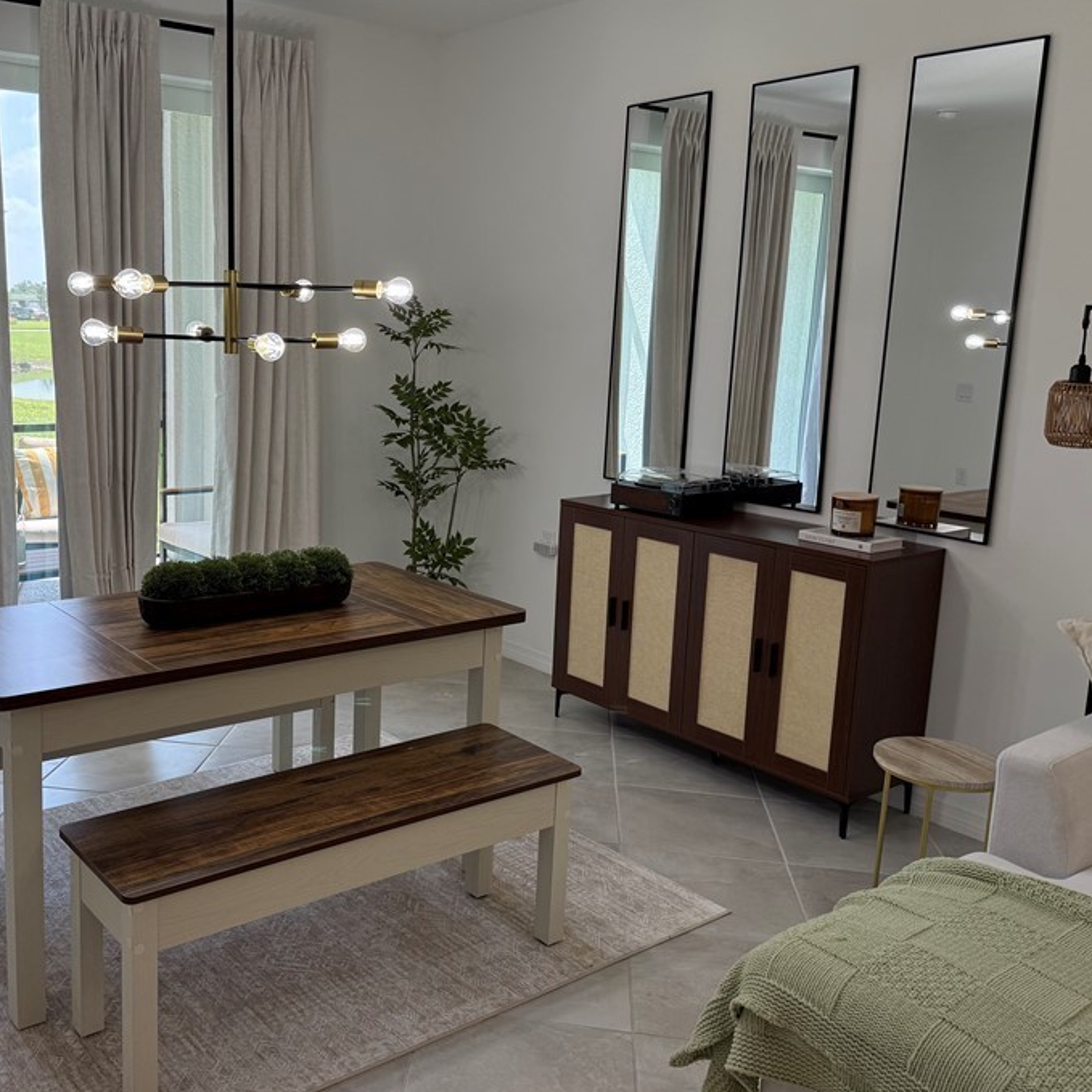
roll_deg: -0.9
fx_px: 1142
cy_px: 519
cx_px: 349
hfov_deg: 50.0
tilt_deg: -10.1
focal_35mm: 32
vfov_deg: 51.1
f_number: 1.78
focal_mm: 6.76
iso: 100
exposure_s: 1/258
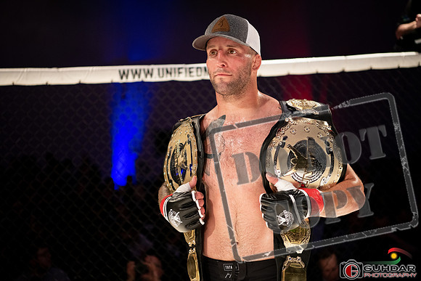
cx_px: 210
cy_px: 140
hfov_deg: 28.8
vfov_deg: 19.5
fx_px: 819
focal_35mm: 70
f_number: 2.8
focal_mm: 70
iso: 1250
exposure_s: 1/1000
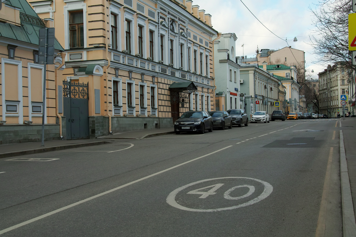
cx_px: 178
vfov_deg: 29.2
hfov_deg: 42.7
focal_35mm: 46
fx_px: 455
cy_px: 118
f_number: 7.1
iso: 100
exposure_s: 1/160
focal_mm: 35
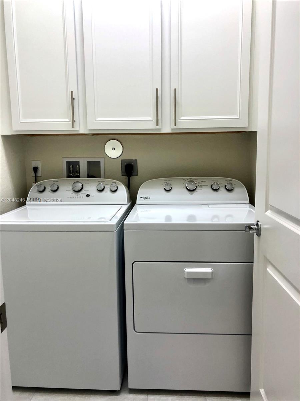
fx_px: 324
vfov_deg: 63.4
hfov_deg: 49.7
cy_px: 200
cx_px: 150
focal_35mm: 28
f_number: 1.8
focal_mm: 4
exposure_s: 1/40
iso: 25
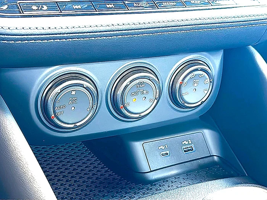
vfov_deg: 33.6
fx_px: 332
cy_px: 100
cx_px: 134
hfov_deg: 43.9
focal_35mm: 43
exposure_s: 1/40
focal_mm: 6.86
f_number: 1.78
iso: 160
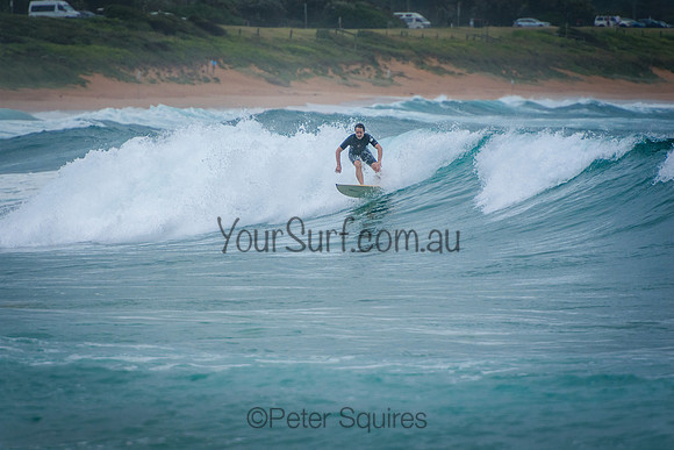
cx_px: 337
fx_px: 11235
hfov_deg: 3.4
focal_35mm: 600
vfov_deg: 2.3
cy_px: 225
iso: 500
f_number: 5.6
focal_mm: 400
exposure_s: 1/2000
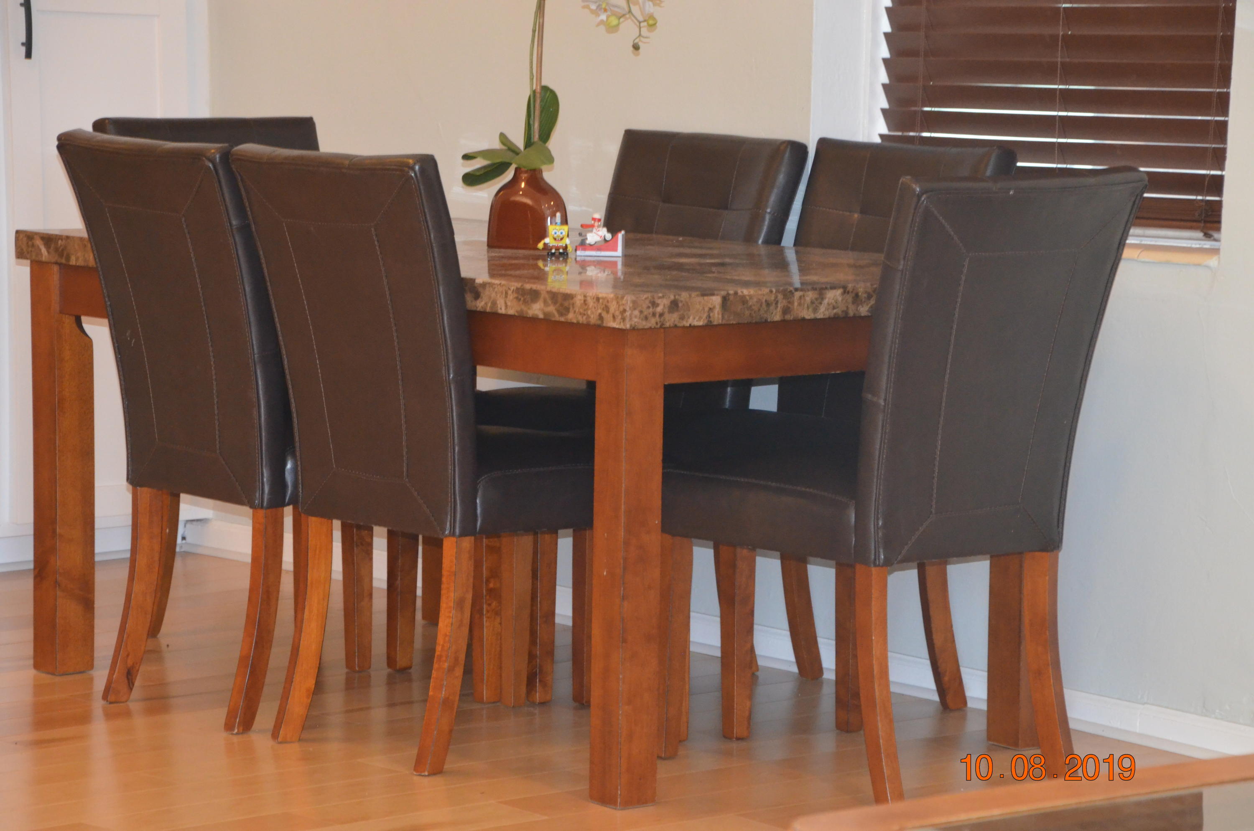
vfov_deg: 11.7
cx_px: 627
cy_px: 416
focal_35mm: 117
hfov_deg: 17.5
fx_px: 4067
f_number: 5.6
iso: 2500
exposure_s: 1/60
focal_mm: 78
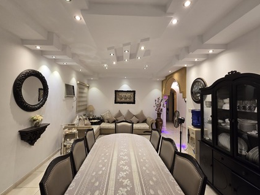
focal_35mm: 14
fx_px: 105
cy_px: 95
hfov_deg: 102.0
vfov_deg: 85.7
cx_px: 127
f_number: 2.2
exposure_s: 1/60
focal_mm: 2.2
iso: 125
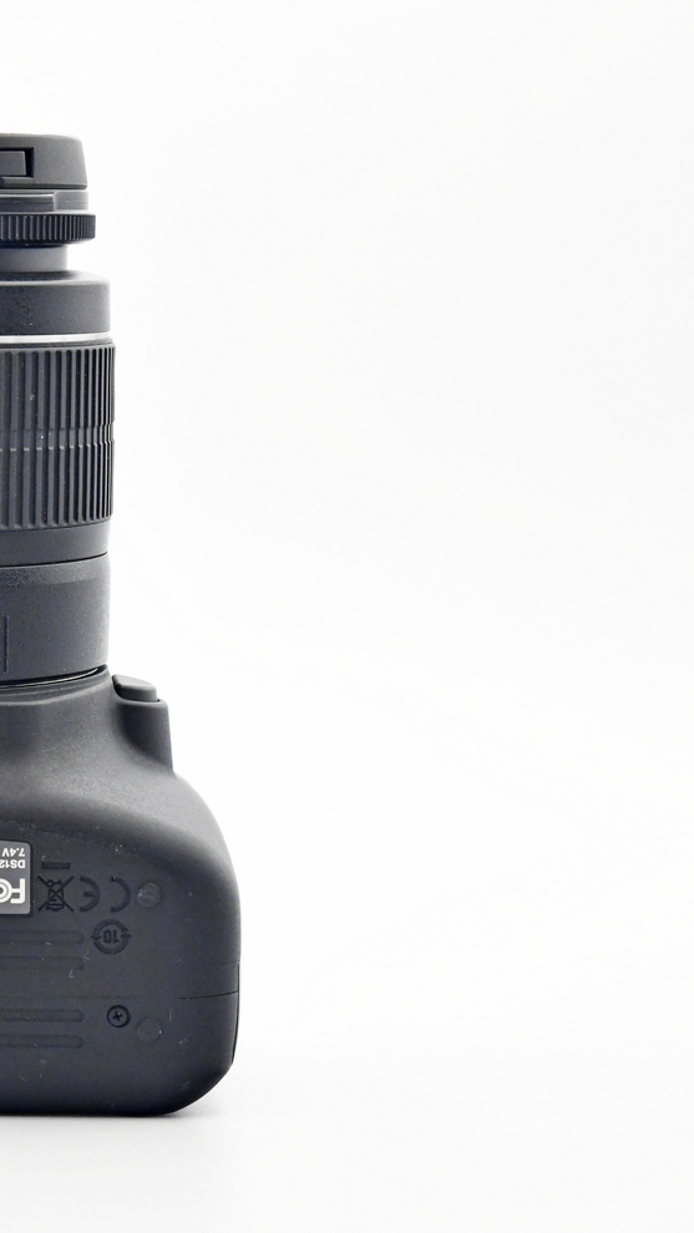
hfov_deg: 10.0
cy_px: 619
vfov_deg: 18.0
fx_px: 3892
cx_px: -132
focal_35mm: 119
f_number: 8
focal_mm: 50
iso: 1600
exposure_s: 1/160
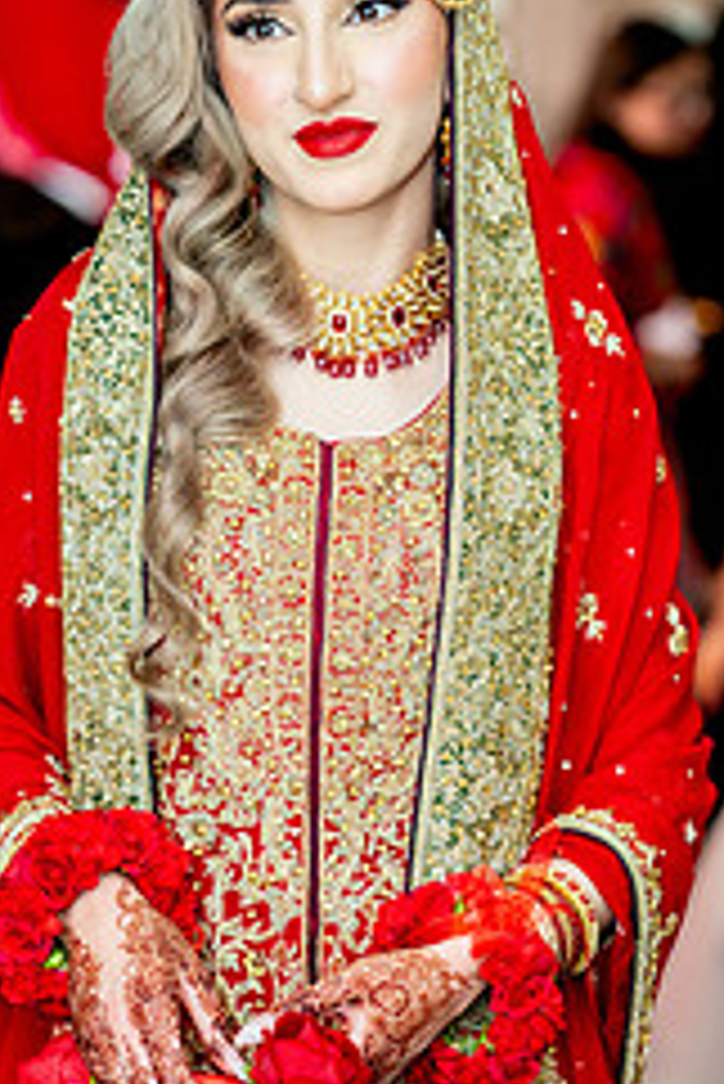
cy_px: 625
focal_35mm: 125
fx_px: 3765
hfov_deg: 11.0
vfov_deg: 16.4
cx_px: 238
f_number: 2
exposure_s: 1/200
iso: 800
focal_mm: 67
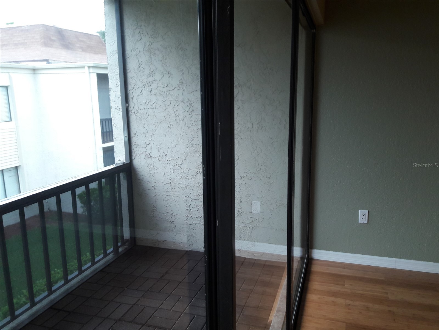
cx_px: 220
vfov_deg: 49.7
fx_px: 355
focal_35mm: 28
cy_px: 165
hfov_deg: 63.4
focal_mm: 3.7
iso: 80
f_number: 1.9
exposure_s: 1/33
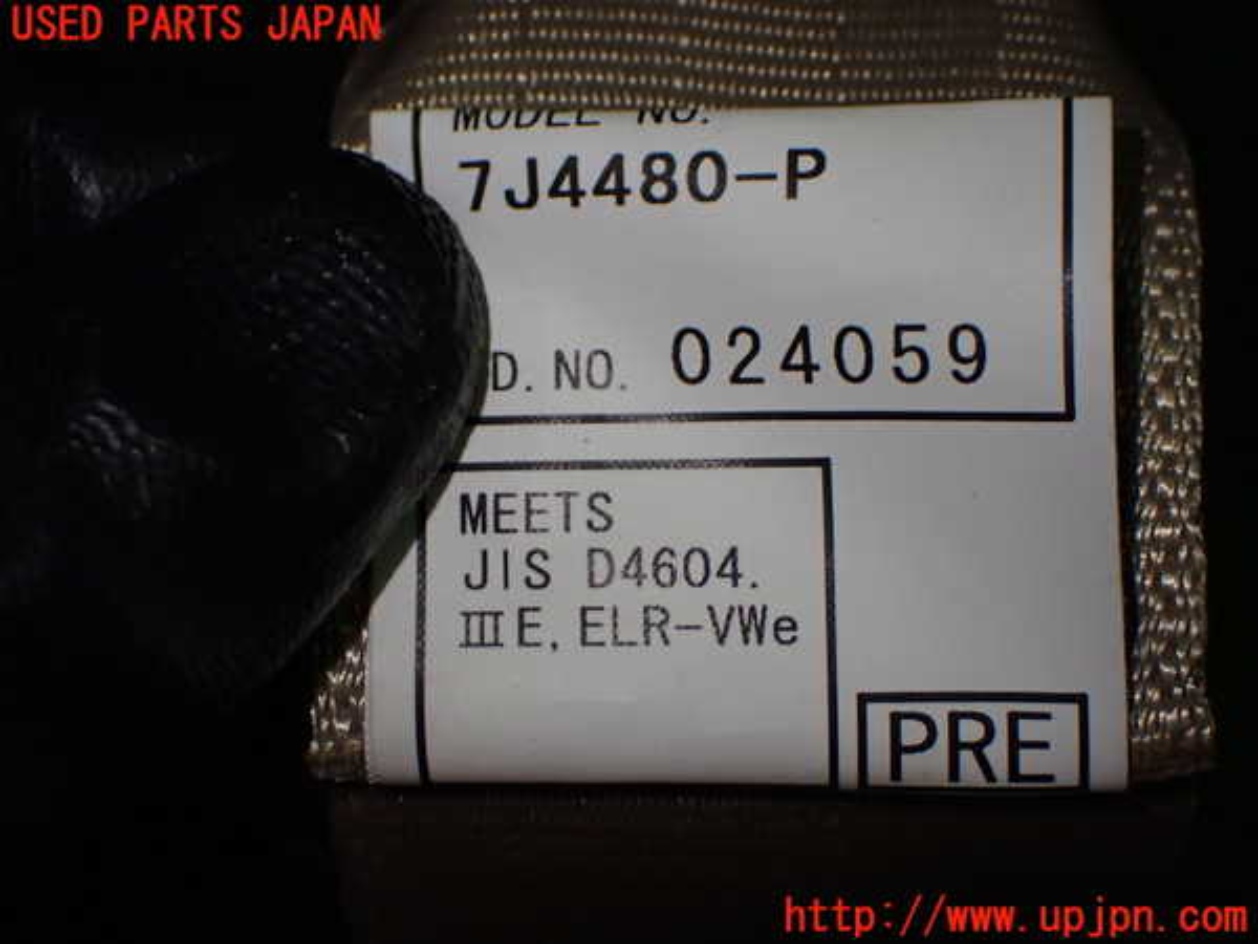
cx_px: 629
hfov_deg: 31.2
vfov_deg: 23.7
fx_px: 2253
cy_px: 472
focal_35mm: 62
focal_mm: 11.09
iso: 500
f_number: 3.6
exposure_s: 1/250
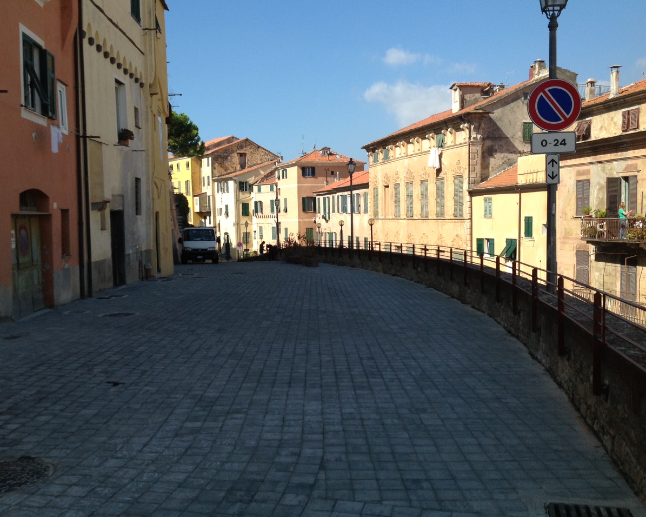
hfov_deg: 49.1
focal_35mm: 37
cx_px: 322
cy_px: 256
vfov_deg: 40.1
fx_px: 707
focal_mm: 4.28
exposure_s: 1/1592
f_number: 2.4
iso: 50
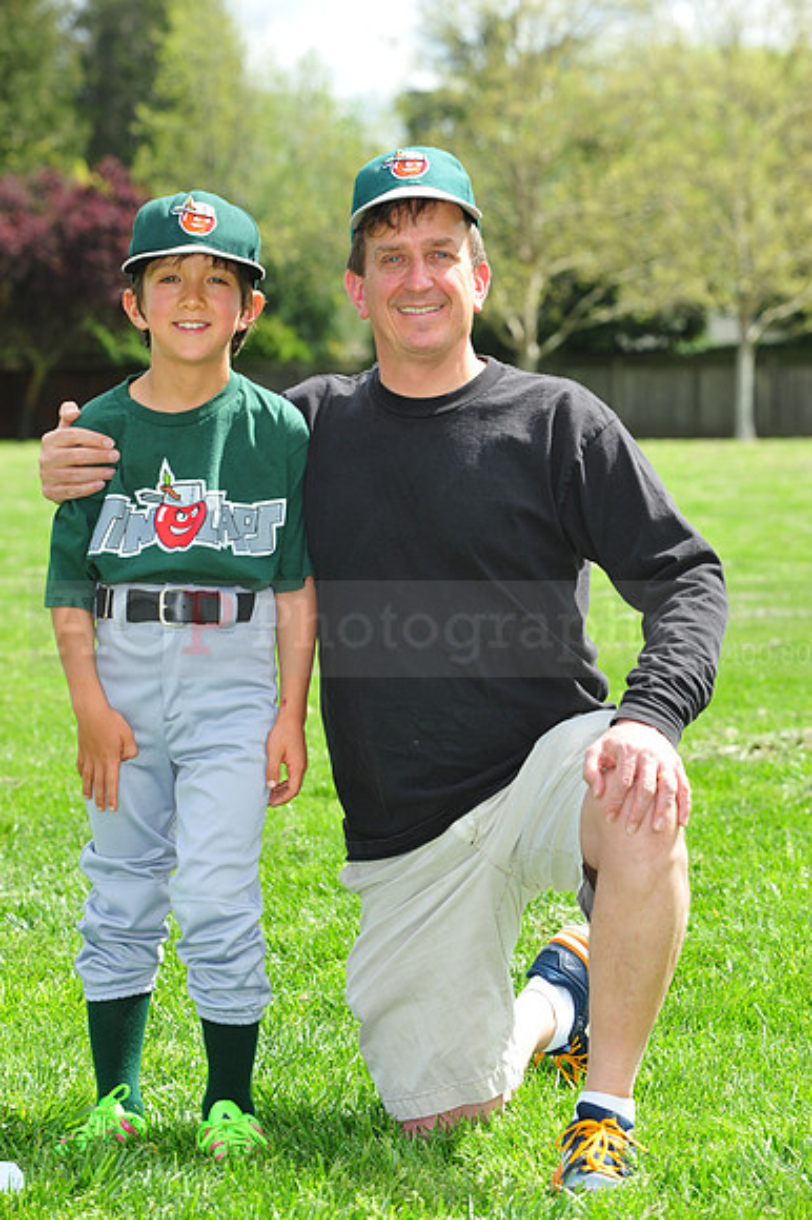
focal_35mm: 112
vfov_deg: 18.3
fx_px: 3794
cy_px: 610
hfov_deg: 12.2
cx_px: 406
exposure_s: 1/500
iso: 400
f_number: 8
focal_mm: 112
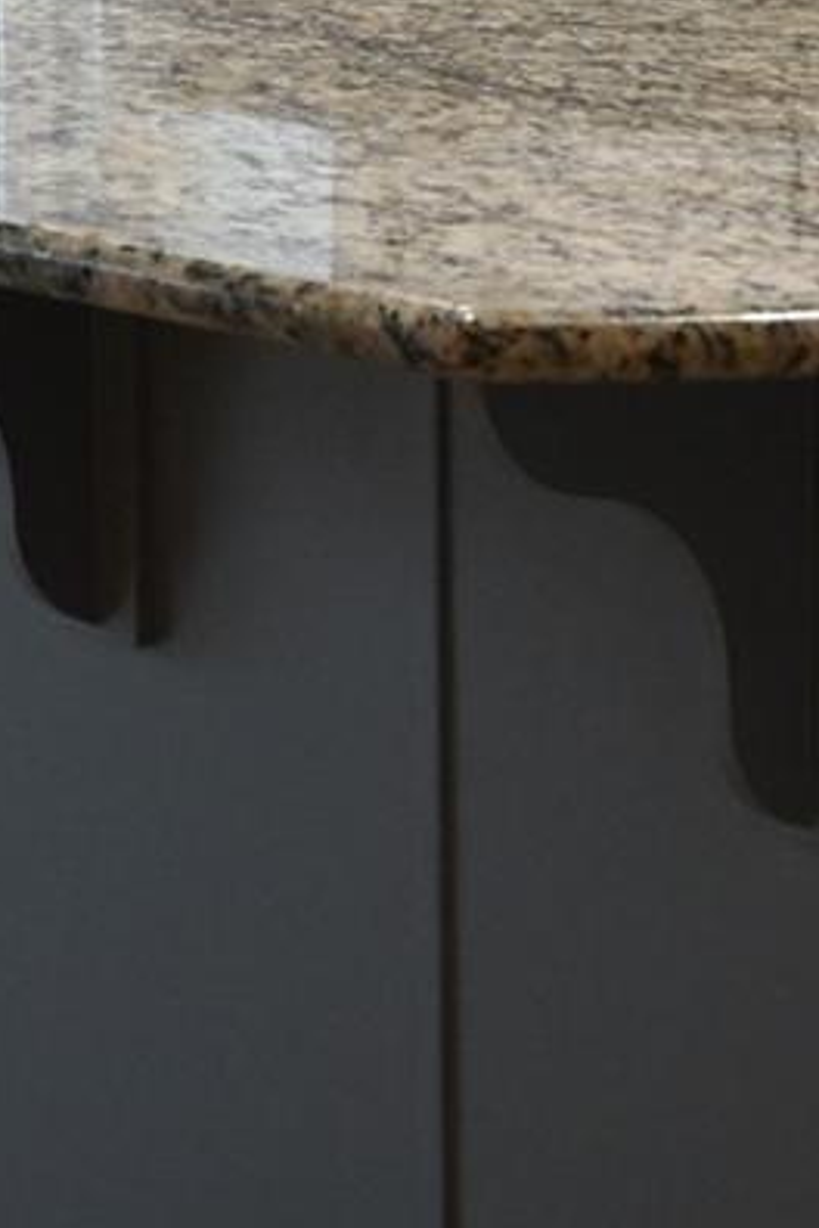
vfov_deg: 15.8
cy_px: -302
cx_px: 1272
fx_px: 4231
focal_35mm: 124
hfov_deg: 10.6
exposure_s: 1/125
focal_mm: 16
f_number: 3.5
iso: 1100
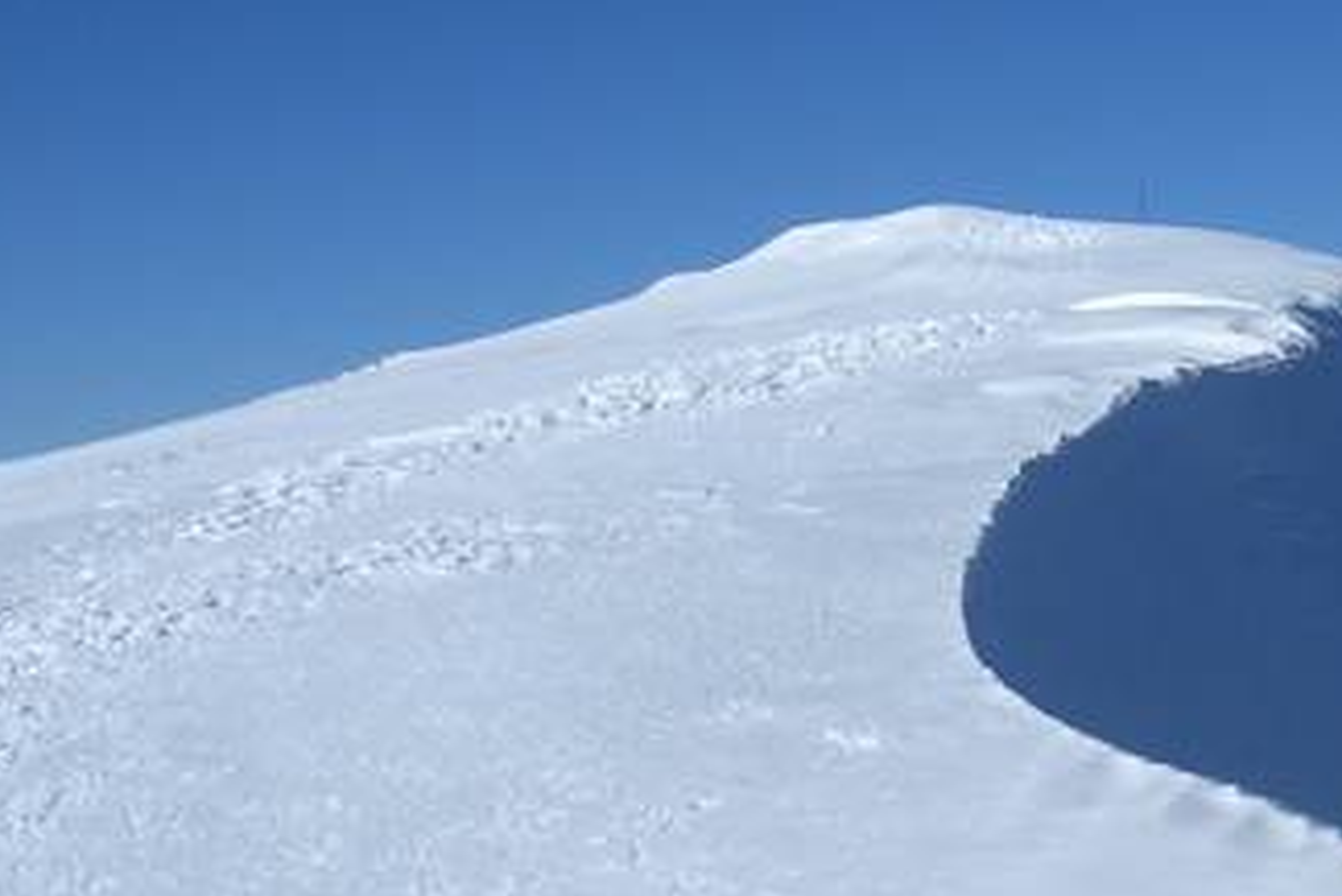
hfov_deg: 24.9
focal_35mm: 81
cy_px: 483
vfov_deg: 16.9
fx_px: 3021
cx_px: 925
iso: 100
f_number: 5.6
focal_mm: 5.8
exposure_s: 1/838
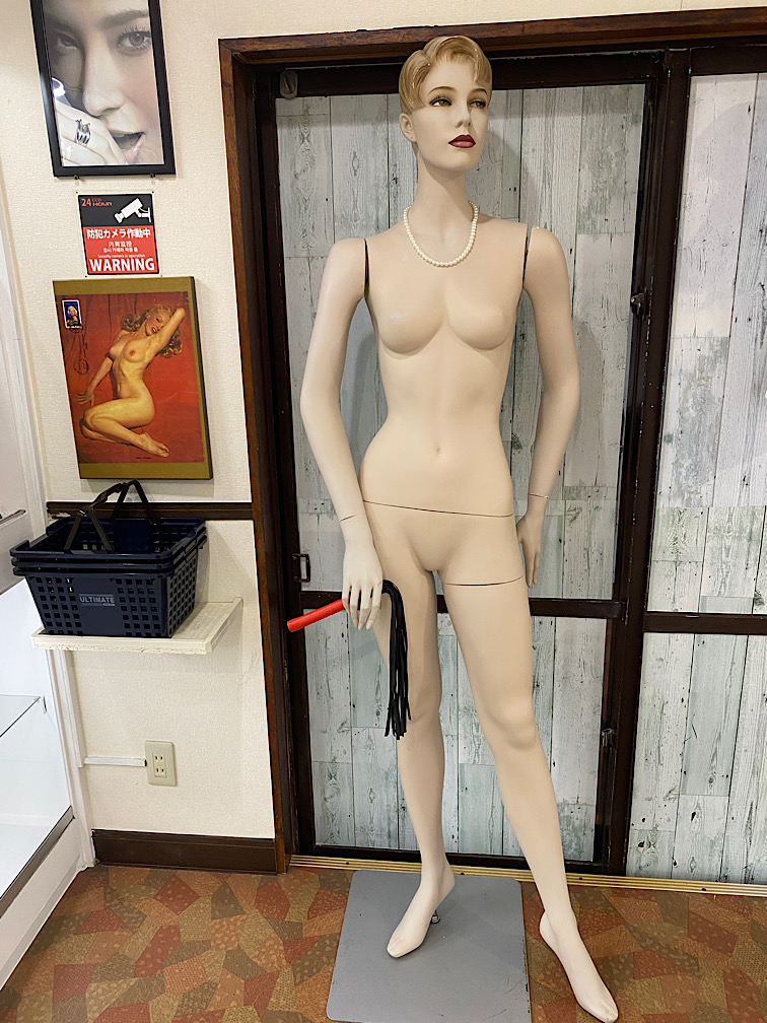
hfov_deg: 53.1
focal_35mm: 26
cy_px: 512
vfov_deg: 67.3
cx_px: 384
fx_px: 768
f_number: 1.8
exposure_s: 1/60
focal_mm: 4.25
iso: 160
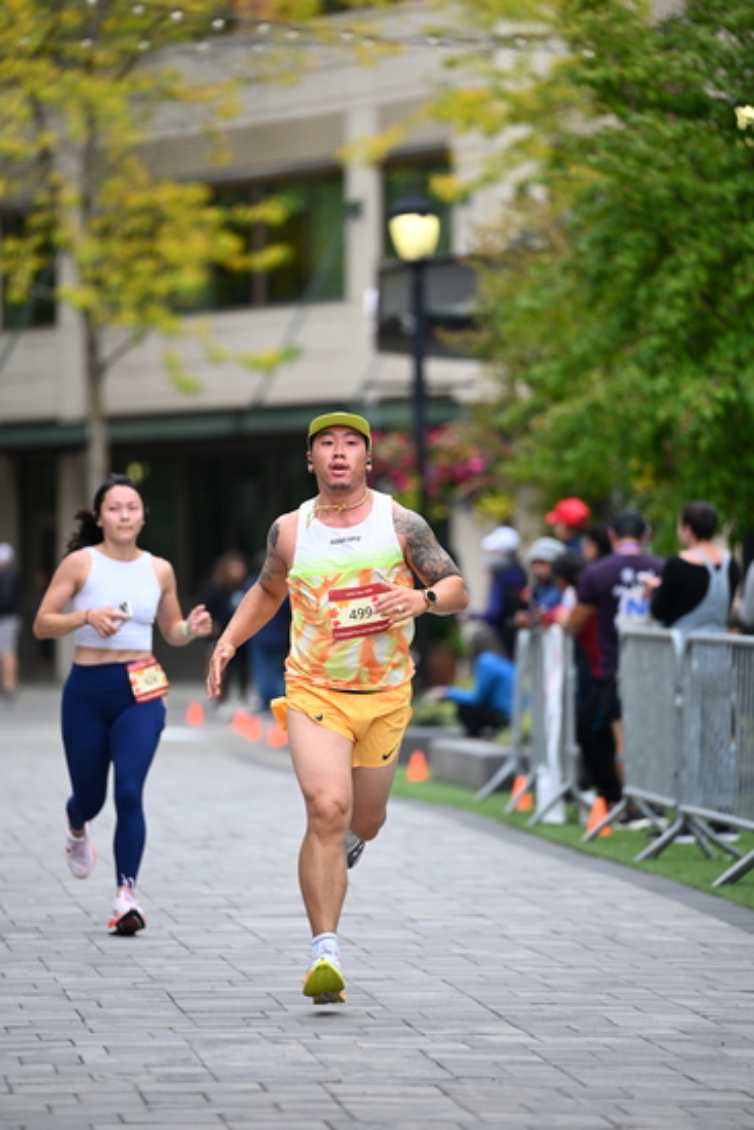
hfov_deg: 6.9
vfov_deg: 10.3
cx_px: 377
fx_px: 6279
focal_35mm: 200
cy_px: 565
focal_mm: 200
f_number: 2.8
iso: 640
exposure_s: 1/2000
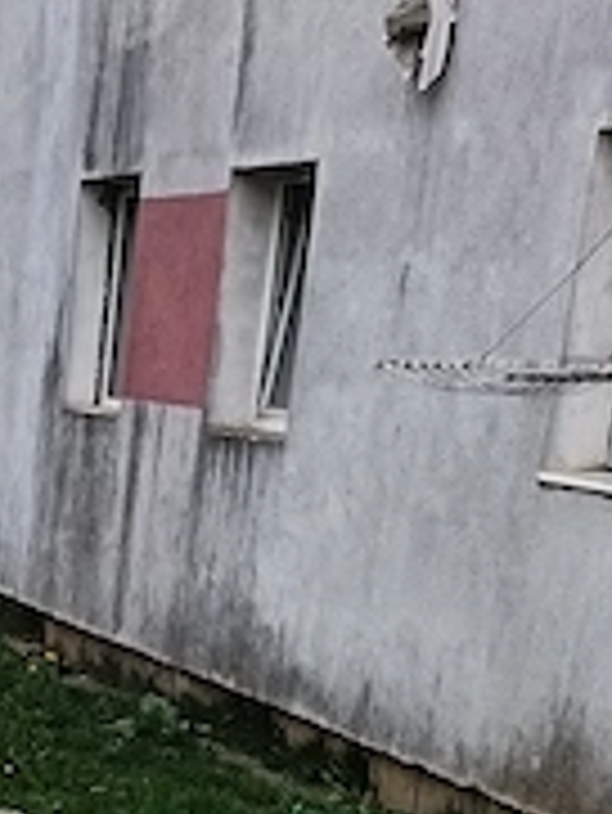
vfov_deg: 16.4
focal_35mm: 106
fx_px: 2496
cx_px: -567
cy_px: 1318
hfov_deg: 12.5
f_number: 1.75
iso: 269
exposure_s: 1/100
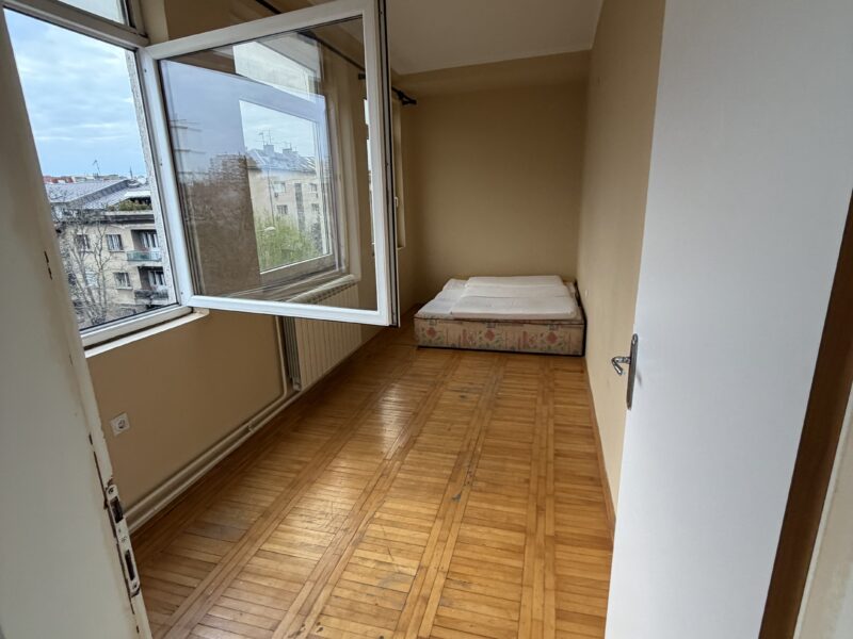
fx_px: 345
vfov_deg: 85.7
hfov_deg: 102.1
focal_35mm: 14
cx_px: 426
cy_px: 320
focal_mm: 2.22
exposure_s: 1/121
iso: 250
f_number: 2.2
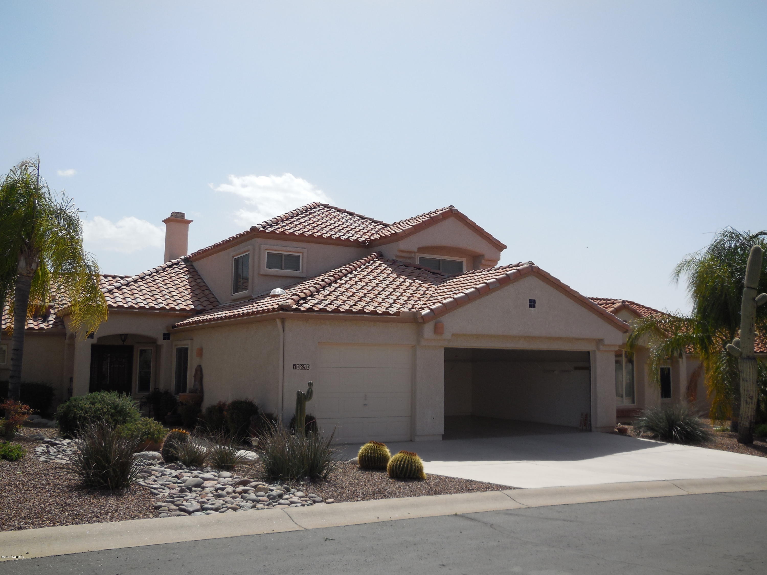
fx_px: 753
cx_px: 384
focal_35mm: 34
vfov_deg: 41.8
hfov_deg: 54.0
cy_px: 288
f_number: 6.8
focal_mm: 6.1
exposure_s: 1/640
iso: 125
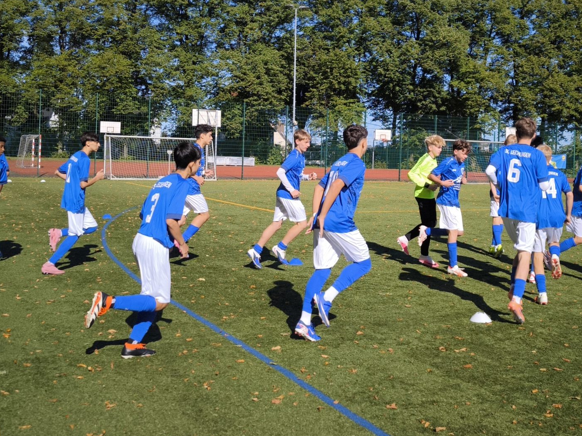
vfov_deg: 32.5
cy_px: 139
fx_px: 740
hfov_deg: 42.8
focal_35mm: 44
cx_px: 339
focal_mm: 6.92
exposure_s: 1/3118
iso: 50
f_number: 1.9
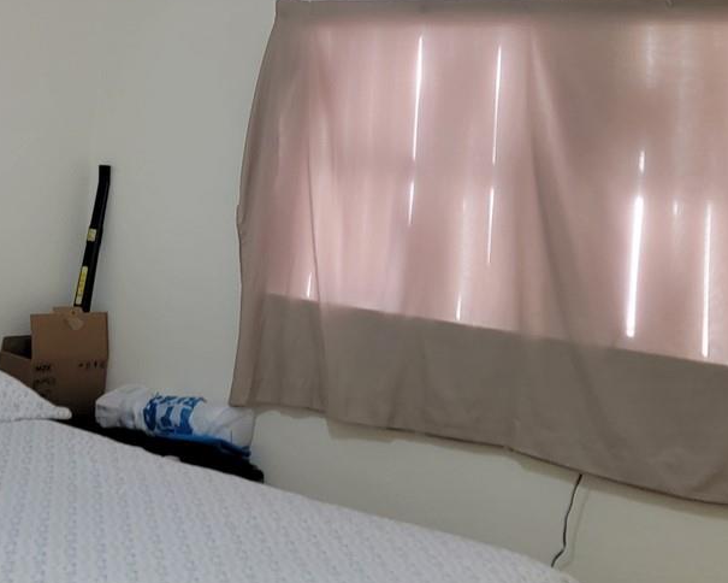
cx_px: 69
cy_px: 12
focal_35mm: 62
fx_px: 1336
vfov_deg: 23.6
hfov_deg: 29.2
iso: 320
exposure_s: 1/120
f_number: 1.8
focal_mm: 6.7
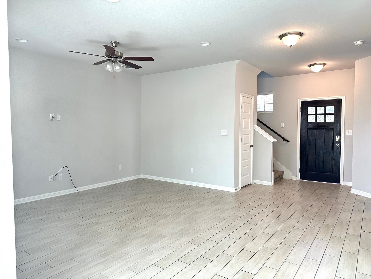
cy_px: 140
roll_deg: -0.2
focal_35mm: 24
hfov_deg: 71.6
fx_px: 257
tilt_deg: -2.0
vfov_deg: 56.8
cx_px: 186
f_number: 1.78
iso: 160
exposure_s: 1/120
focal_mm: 6.86
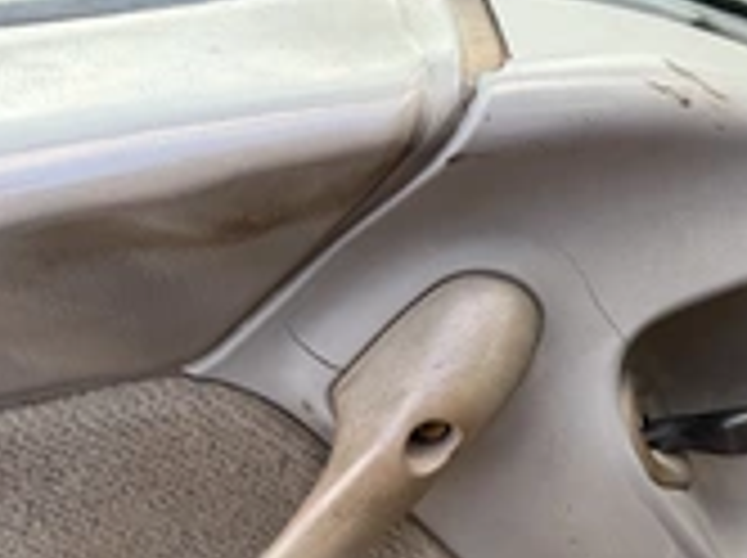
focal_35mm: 58
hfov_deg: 29.9
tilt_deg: -48.0
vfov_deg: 24.7
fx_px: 1250
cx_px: 819
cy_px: 454
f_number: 1.78
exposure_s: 1/329
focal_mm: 6.76
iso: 80
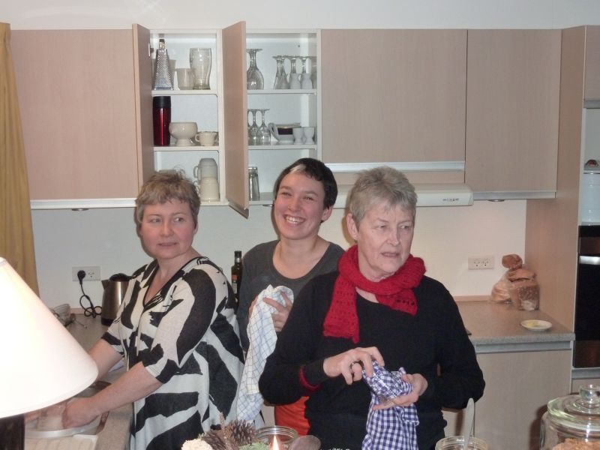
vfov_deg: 30.3
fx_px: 832
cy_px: 225
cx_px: 300
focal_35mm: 48
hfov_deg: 39.7
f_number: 3.8
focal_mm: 7.9
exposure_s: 1/60
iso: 400
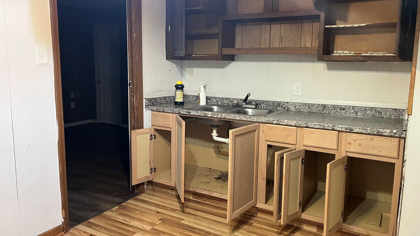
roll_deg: +1.0
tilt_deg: -7.9
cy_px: 107
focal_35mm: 29
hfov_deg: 66.1
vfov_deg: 40.1
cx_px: 213
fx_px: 323
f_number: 1.6
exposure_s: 1/60
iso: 320
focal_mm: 5.1
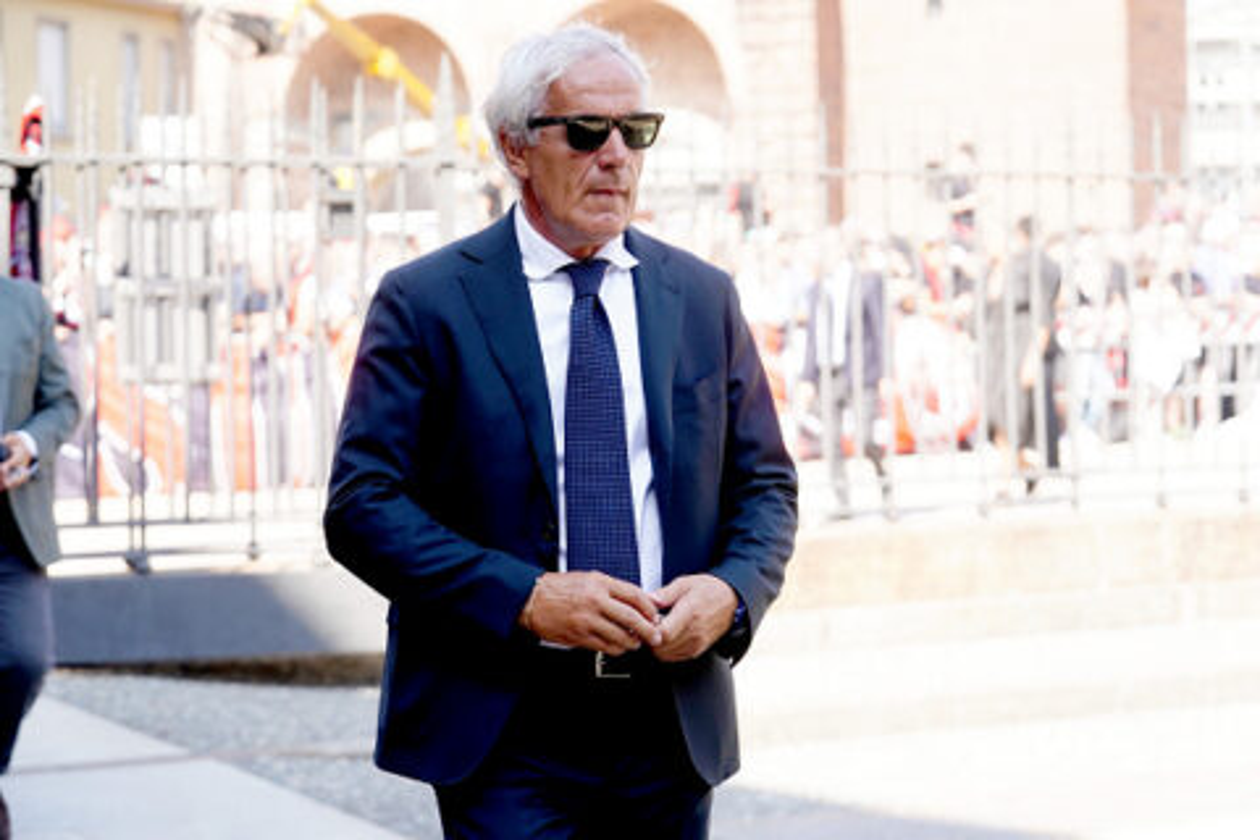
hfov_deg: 20.4
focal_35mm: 100
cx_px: 630
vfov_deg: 13.7
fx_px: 3500
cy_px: 420
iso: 640
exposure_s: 1/500
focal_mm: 100
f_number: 5.6
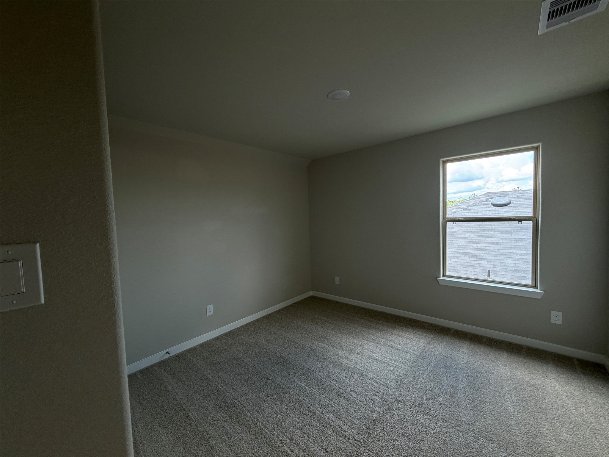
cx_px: 304
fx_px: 246
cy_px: 228
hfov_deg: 102.1
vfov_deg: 85.7
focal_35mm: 14
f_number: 2.2
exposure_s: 1/120
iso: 100
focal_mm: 2.22
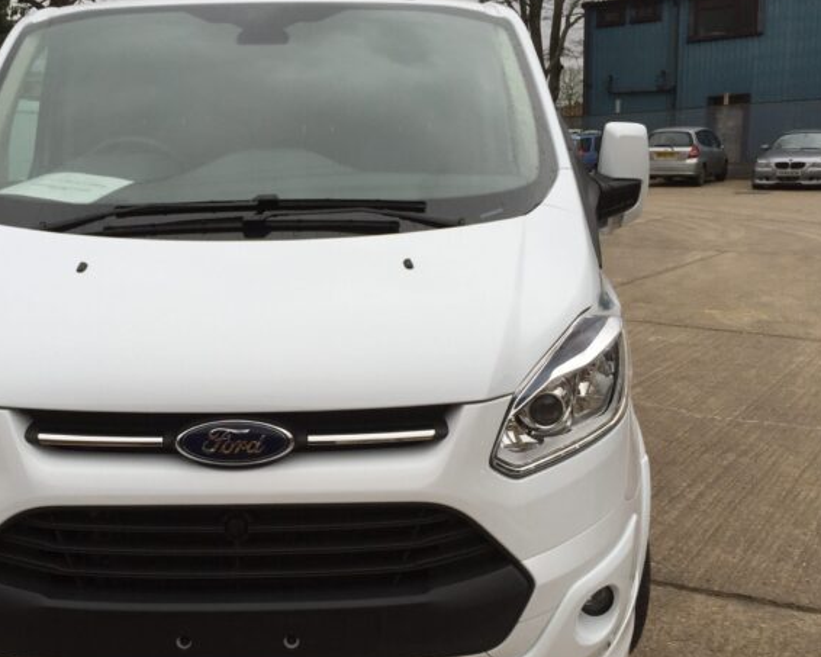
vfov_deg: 37.2
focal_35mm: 40
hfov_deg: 45.5
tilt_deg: -12.7
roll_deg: +2.4
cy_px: 389
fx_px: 972
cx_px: 318
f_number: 2.2
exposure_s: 1/321
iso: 32
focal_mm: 4.15
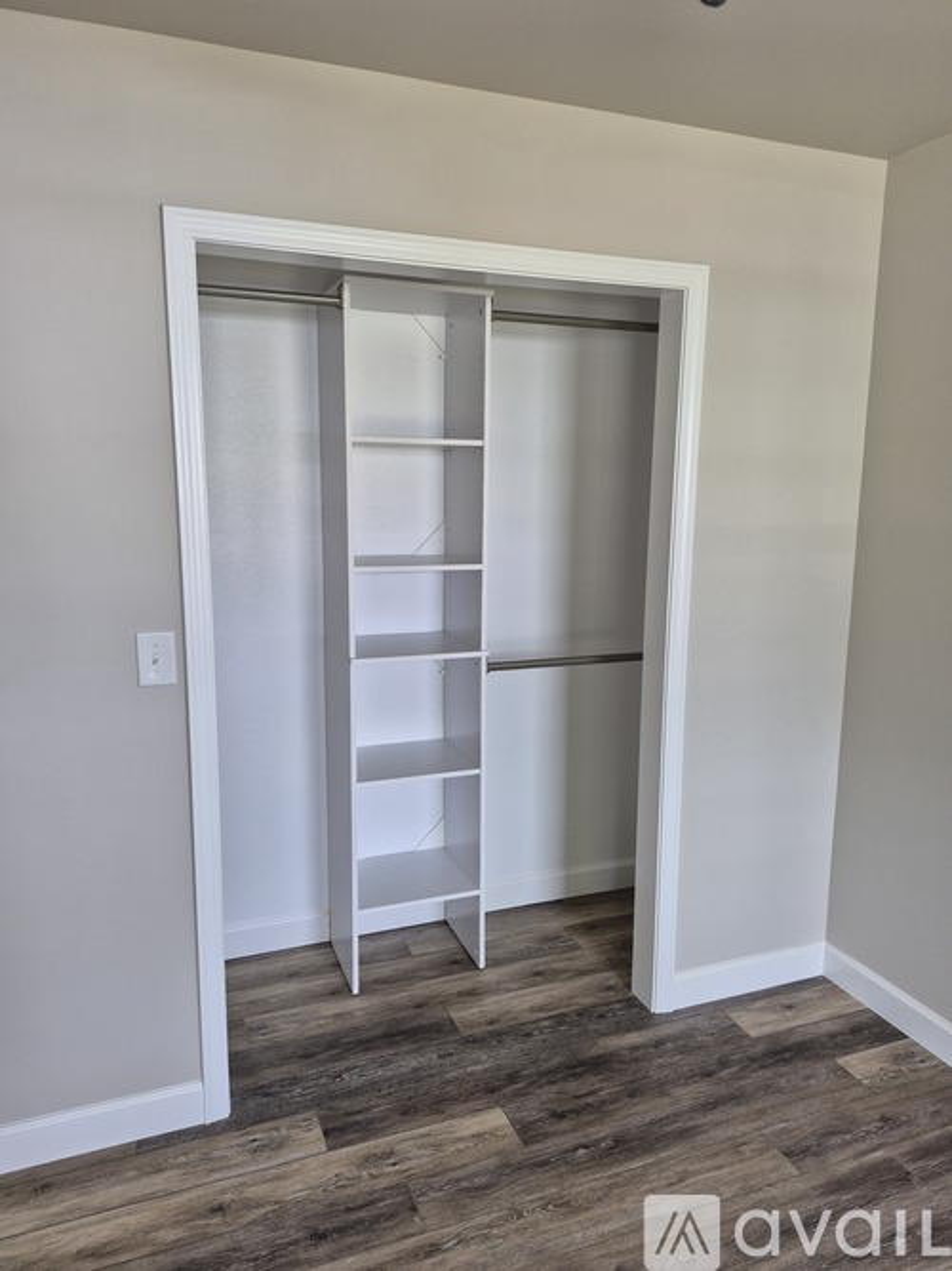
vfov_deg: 73.9
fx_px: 844
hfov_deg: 58.9
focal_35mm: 23
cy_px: 636
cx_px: 476
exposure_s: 1/180
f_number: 1.8
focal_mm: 5.4
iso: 200
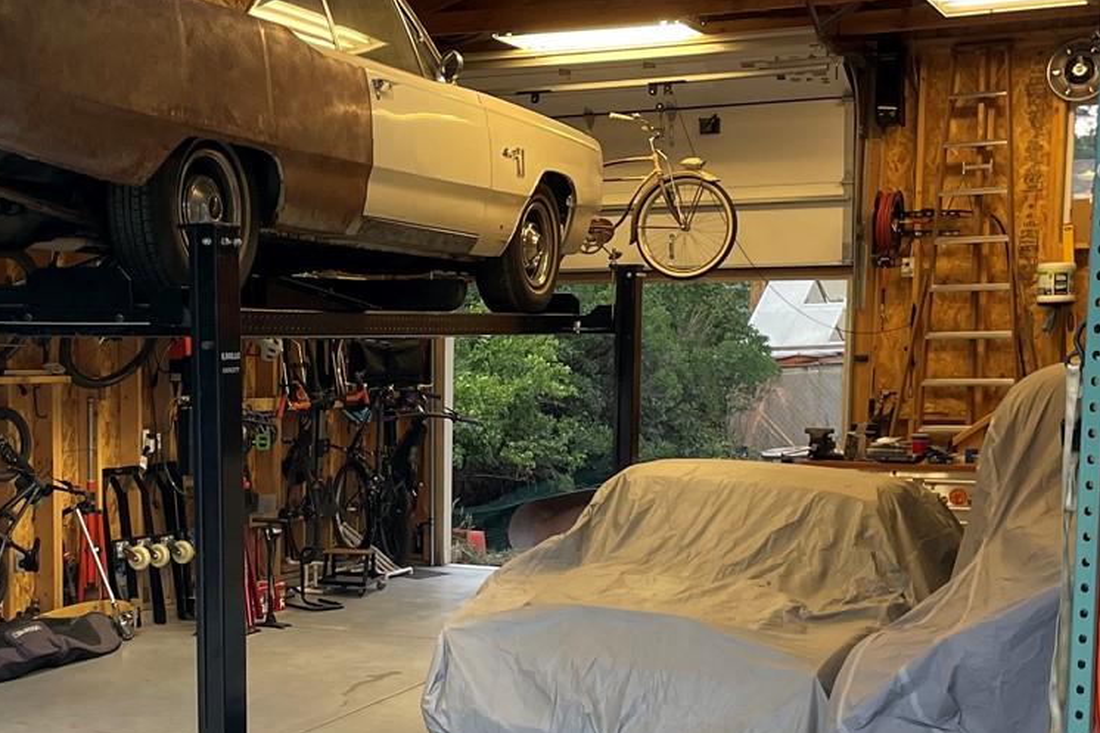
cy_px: 552
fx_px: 1772
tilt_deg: -5.9
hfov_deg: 34.1
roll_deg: -0.3
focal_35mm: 58
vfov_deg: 23.1
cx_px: 347
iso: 100
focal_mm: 4.2
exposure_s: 1/121
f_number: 1.6
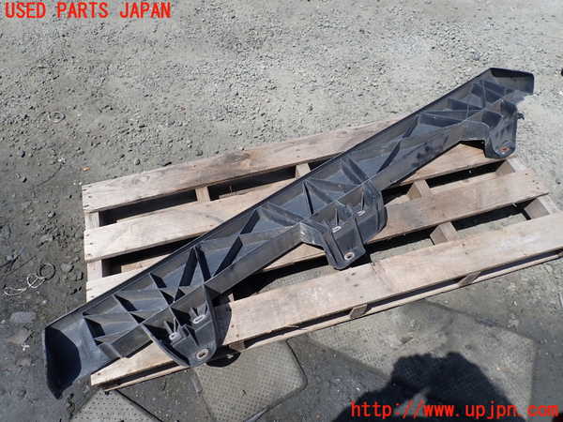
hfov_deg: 69.4
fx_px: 407
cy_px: 211
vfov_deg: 54.9
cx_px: 282
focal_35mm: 25
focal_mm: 4.5
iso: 100
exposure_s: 1/200
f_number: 8
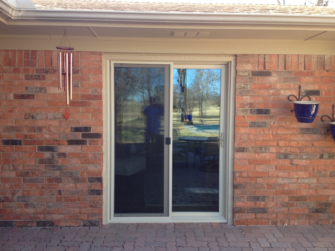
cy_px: 126
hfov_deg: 52.6
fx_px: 339
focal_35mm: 35
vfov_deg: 40.7
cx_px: 168
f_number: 2.4
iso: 50
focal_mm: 4.28
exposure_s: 1/129
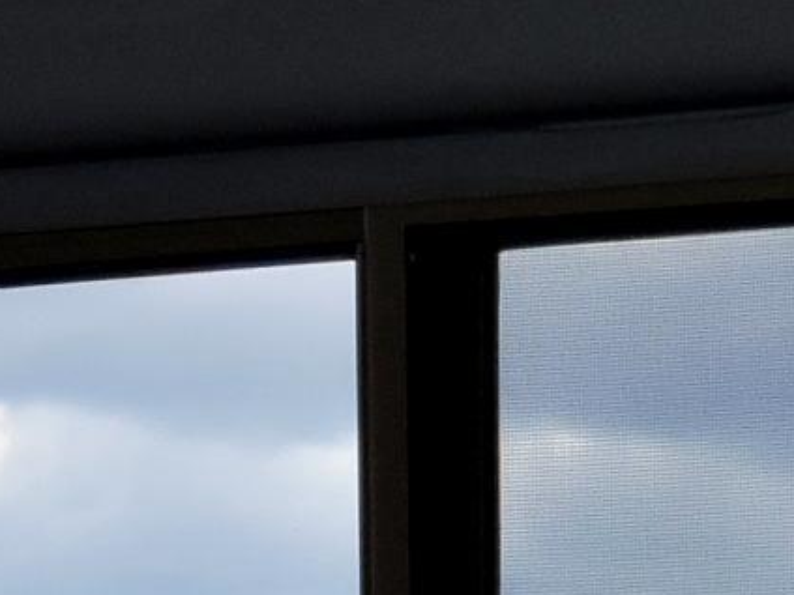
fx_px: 11354
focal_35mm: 495
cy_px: 1922
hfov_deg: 4.0
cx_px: 610
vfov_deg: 2.9
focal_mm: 12.5
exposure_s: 1/500
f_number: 3.9
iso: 100
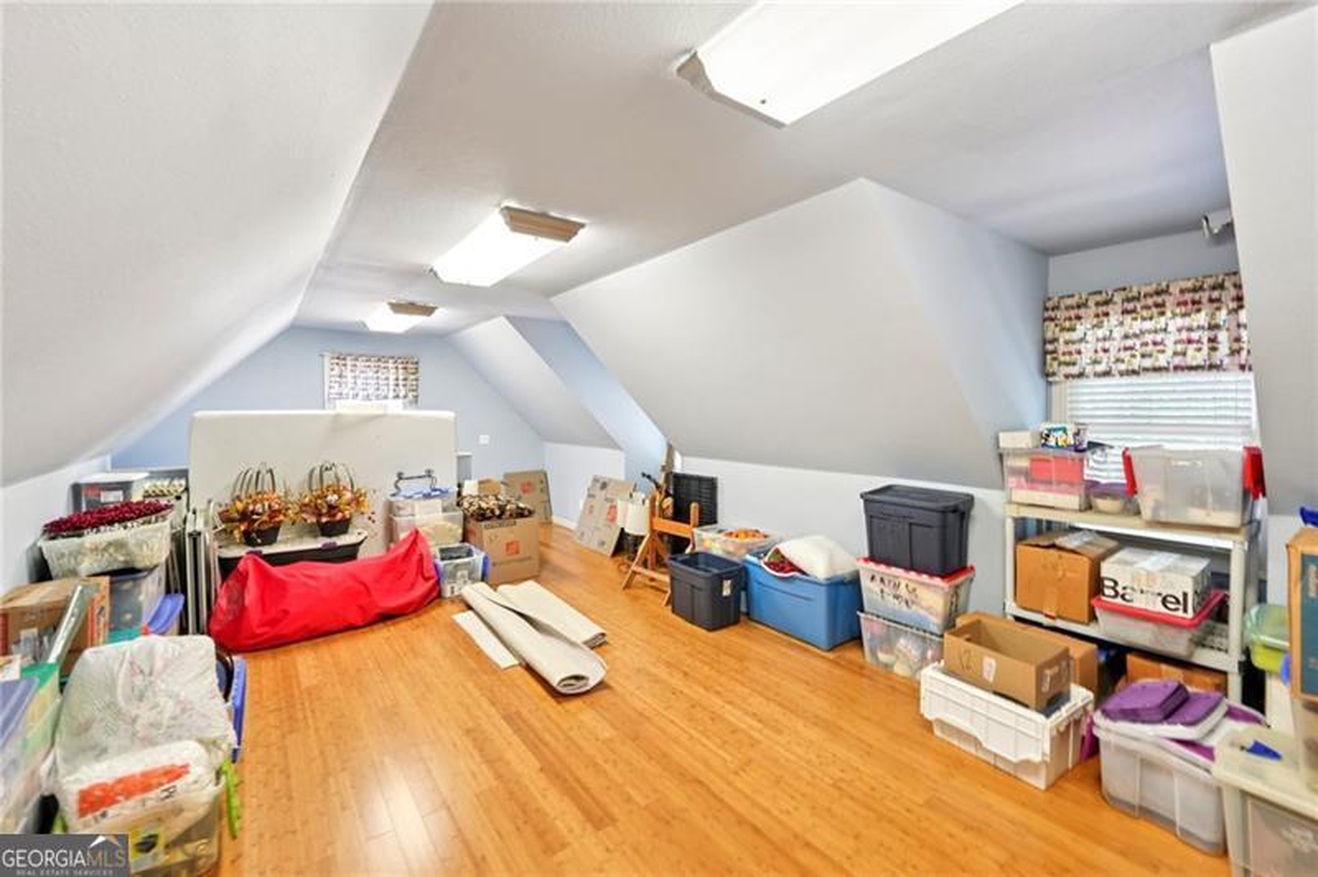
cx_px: 659
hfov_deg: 104.3
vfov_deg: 81.1
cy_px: 438
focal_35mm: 14
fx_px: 512
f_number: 8
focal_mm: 14
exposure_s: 1/13
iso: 320
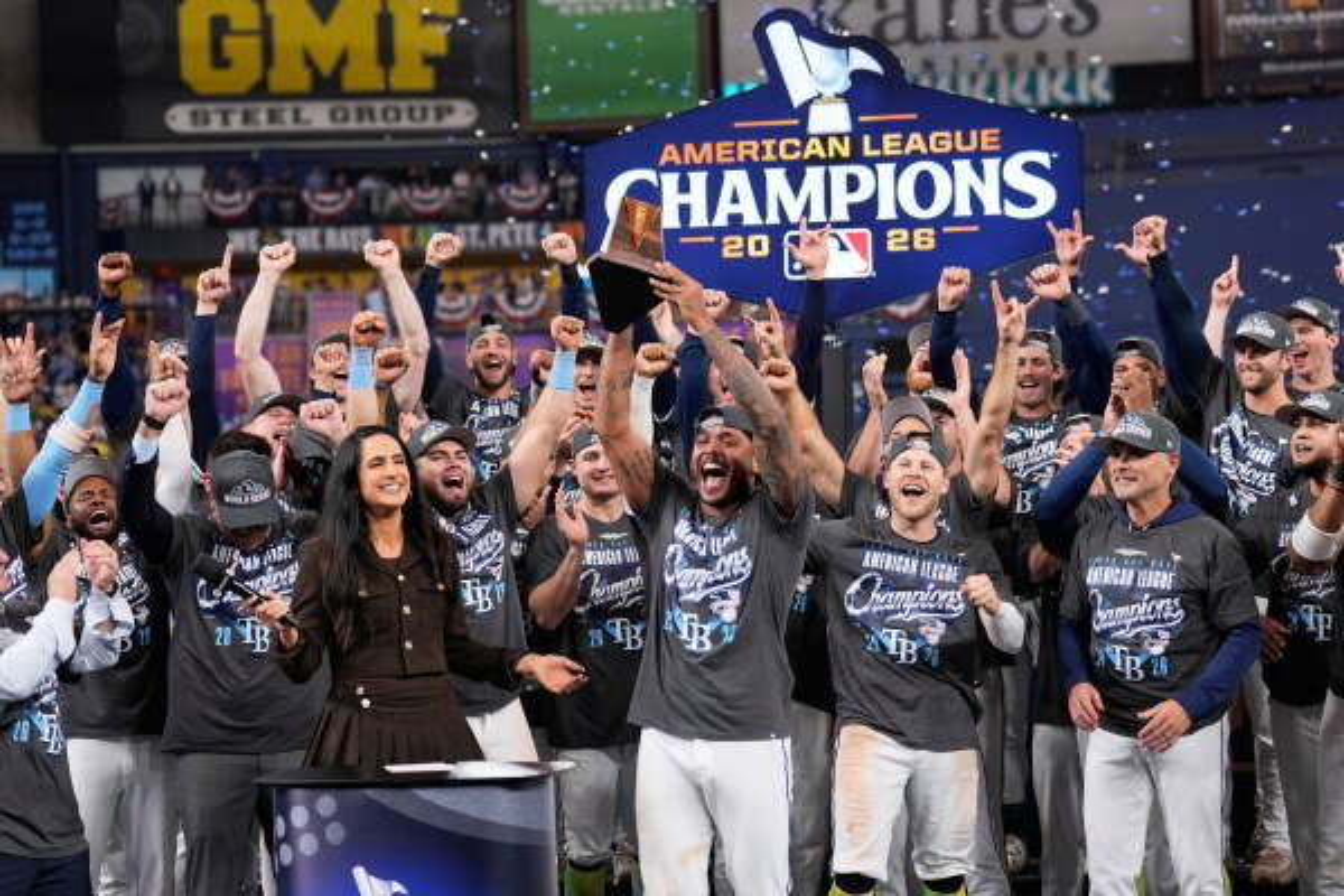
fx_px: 3061
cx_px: 672
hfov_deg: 24.8
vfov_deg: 16.7
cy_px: 448
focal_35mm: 82
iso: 1250
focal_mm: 82
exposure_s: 1/1000
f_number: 3.2
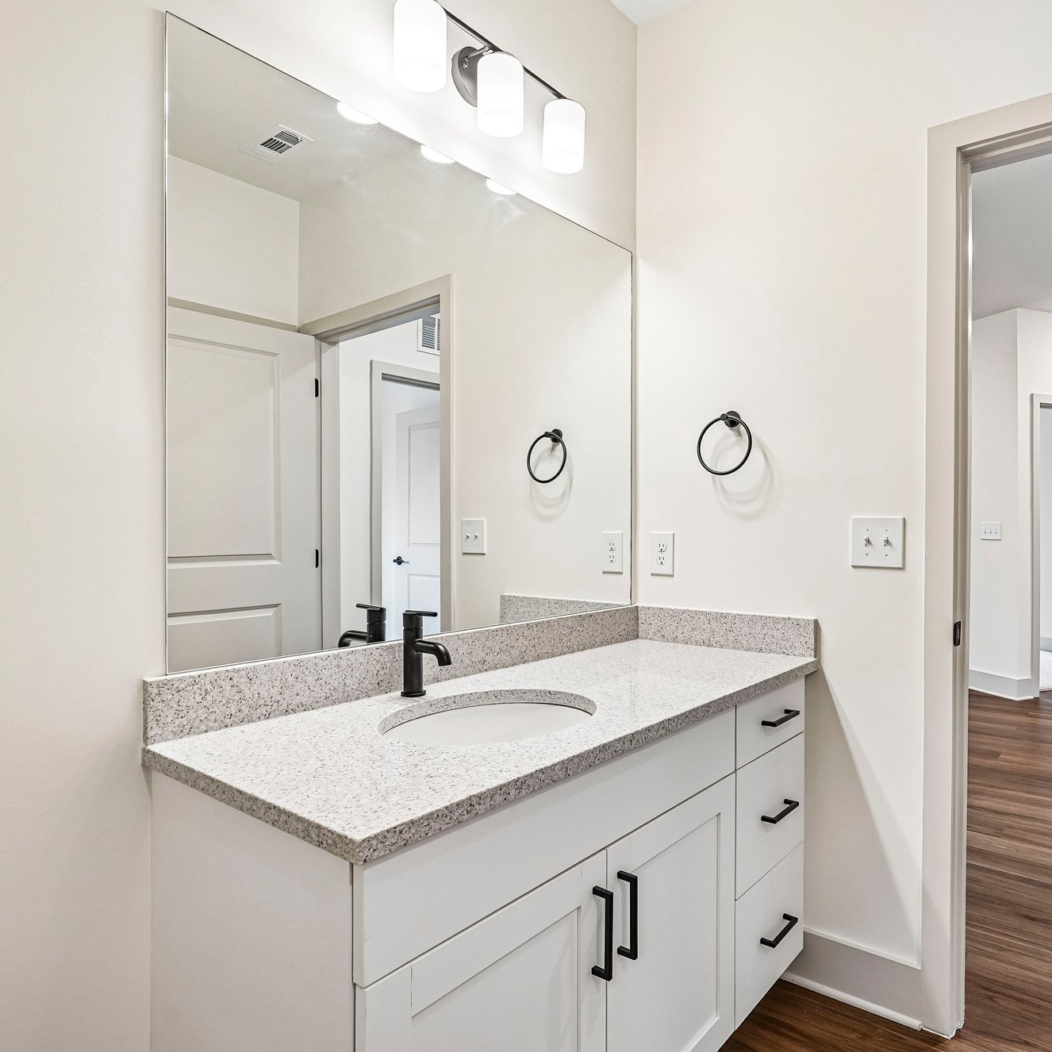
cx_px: 613
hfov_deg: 71.6
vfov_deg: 72.1
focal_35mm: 21
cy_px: 521
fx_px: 722
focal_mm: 16
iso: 800
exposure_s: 1/30
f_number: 8
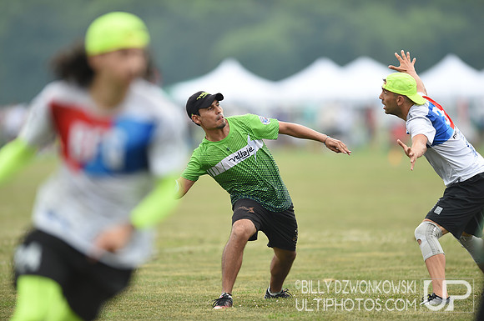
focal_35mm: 400
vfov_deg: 3.4
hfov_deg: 5.2
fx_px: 5370
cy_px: 160
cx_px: 242
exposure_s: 1/1250
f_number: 2.8
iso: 500
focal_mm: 400
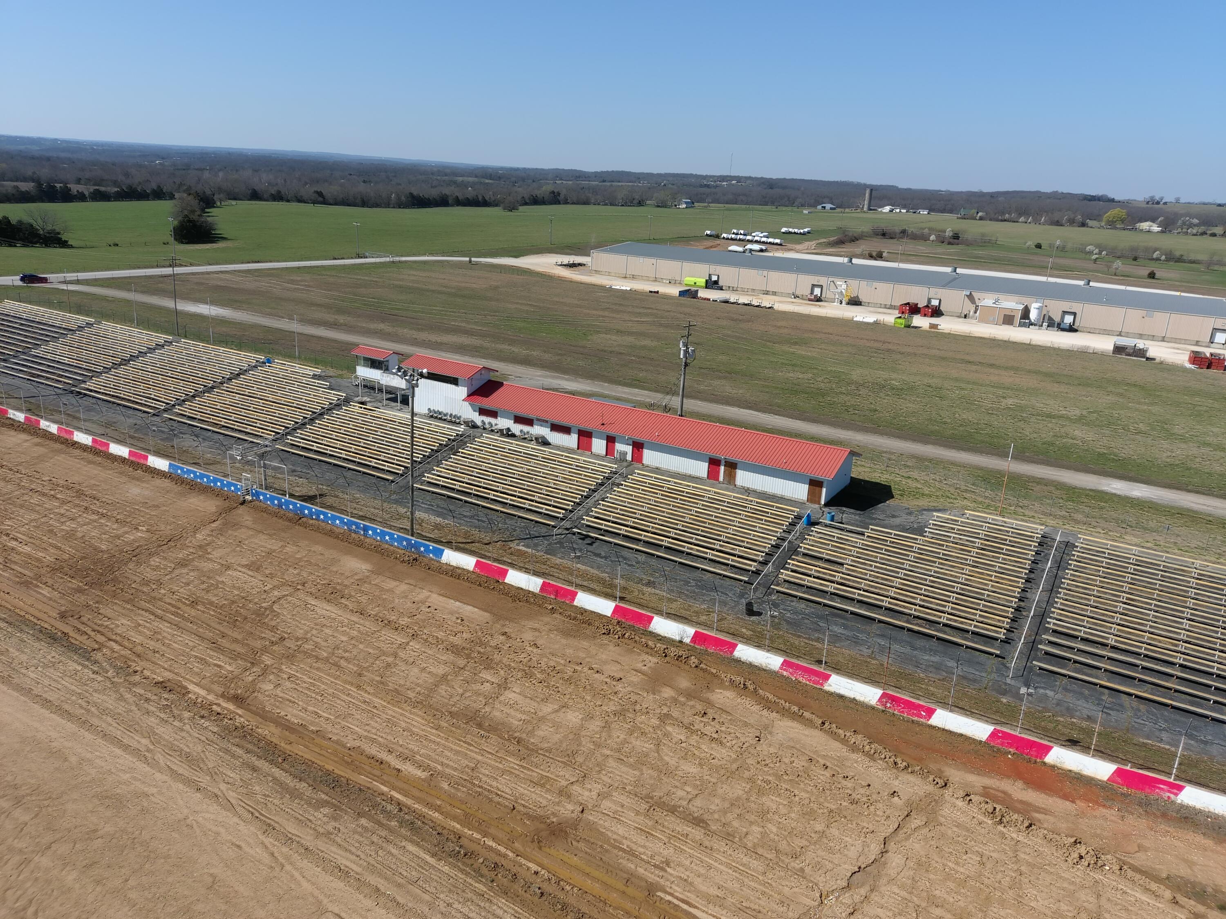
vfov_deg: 53.1
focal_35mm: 26
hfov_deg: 67.3
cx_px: 613
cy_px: 460
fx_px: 921
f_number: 1.8
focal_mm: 4.74
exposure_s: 1/1250
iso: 100
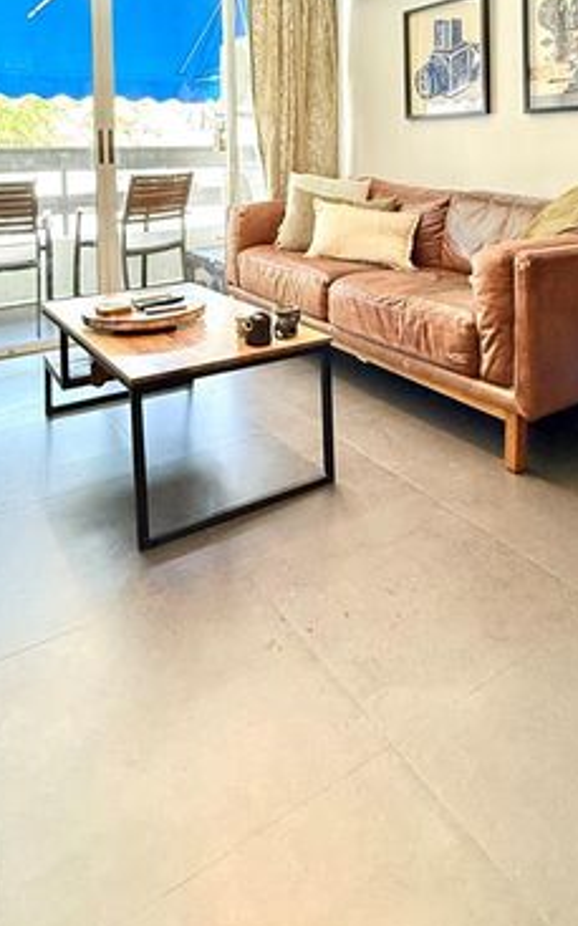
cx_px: 333
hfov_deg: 45.8
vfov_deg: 61.9
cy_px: 168
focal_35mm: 27
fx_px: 681
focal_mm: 2.22
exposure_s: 1/60
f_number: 2.2
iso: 500
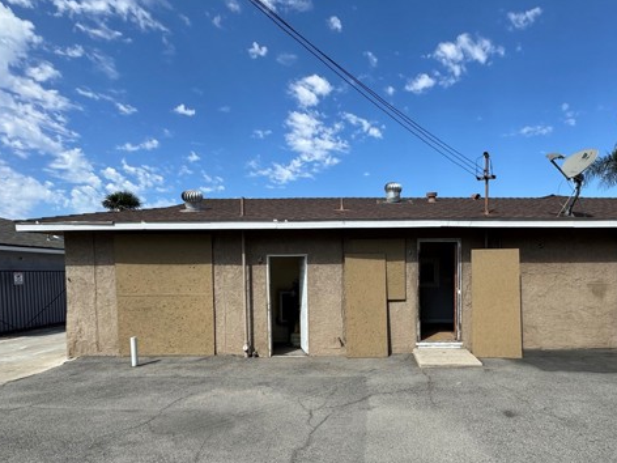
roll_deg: +0.5
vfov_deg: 67.6
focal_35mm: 19
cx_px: 378
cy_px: 290
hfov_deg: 83.4
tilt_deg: -2.9
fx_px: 339
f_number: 2.2
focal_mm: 2.22
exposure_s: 1/1370
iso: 50
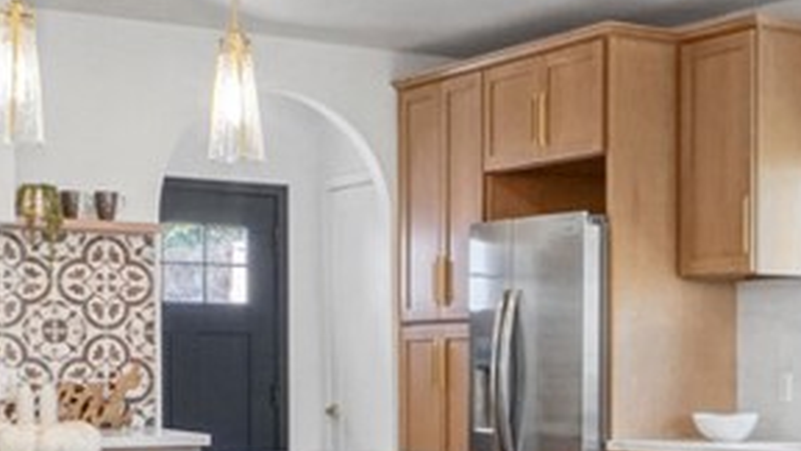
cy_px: 416
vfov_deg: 14.3
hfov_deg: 24.1
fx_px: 1781
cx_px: 815
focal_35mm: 84
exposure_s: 1/8
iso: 1000
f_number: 14
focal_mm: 15
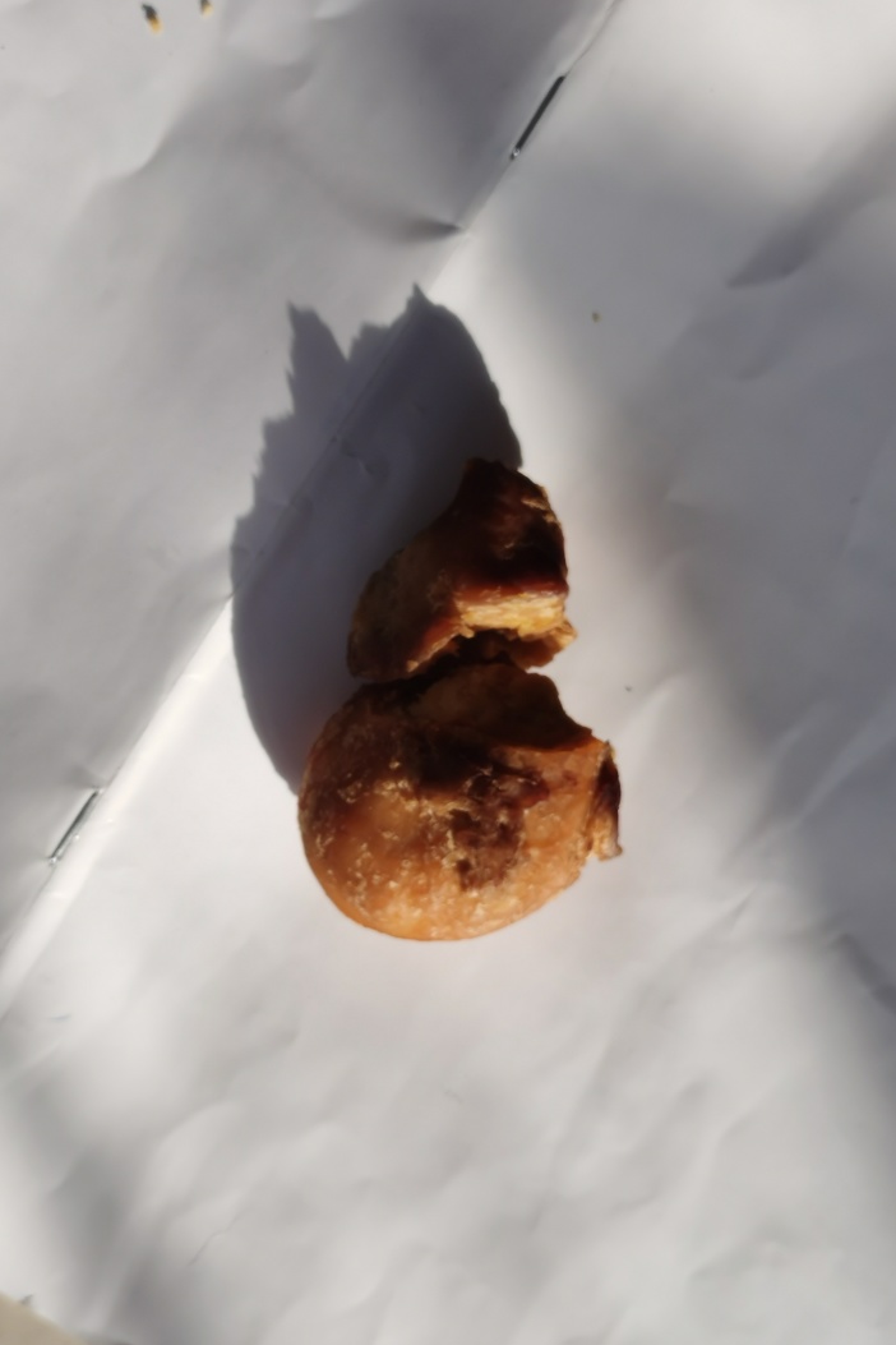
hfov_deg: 23.0
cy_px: 680
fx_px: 2202
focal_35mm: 59
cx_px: 398
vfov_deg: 33.9
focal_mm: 5.58
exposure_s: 1/2049
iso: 50
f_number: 1.8
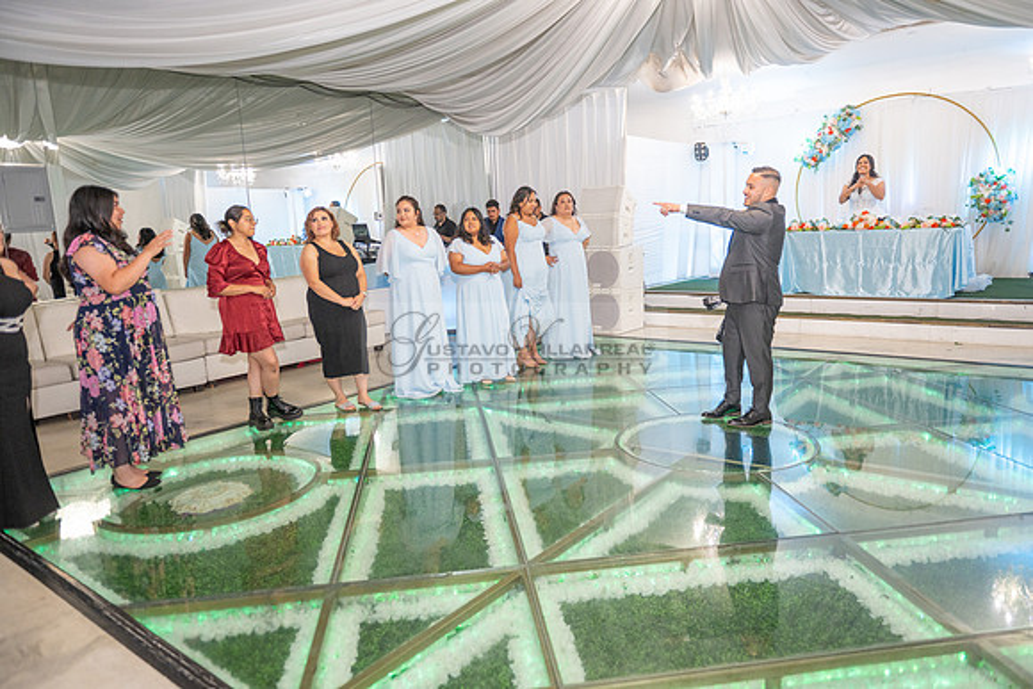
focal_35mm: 24
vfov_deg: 53.2
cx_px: 516
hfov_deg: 73.7
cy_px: 344
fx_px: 689
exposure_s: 1/160
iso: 1000
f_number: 3.2
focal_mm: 24
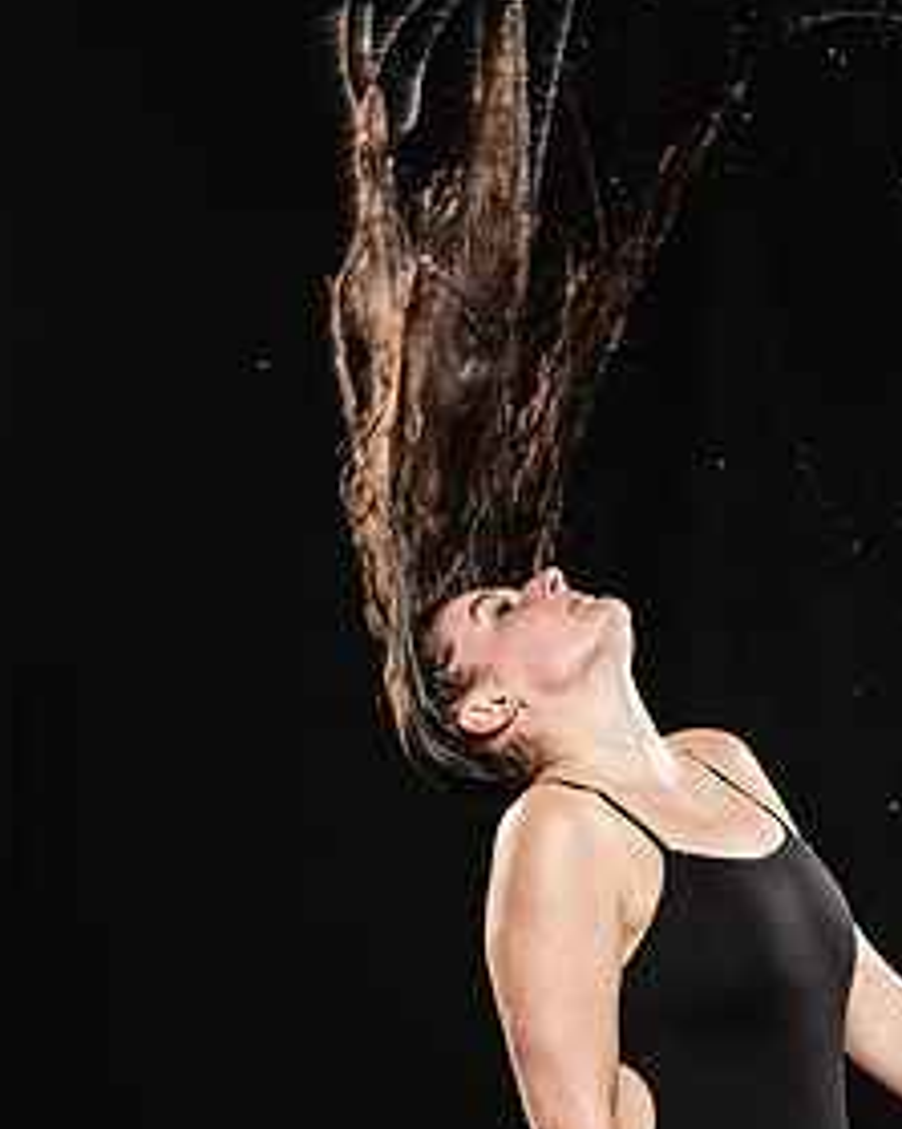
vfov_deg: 11.5
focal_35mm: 168
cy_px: 734
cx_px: 926
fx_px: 5609
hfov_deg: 9.1
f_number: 6.3
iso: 500
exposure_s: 1/200
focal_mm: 86
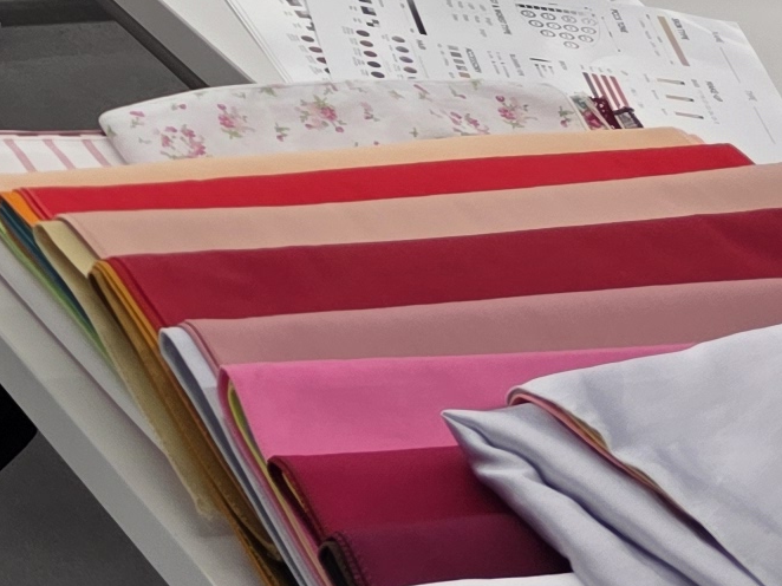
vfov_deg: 8.8
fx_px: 3139
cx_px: -1217
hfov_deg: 11.3
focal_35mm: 139
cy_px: -1165
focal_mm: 6.3
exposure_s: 1/120
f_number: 1.7
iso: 40
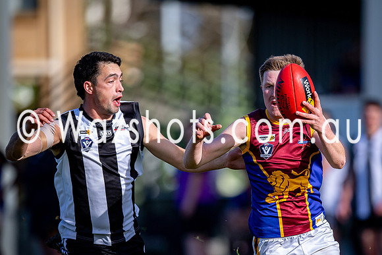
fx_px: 7863
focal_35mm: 741
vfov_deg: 1.9
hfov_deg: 2.8
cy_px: 189
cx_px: 283
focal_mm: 500
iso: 360
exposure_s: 1/2500
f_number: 4
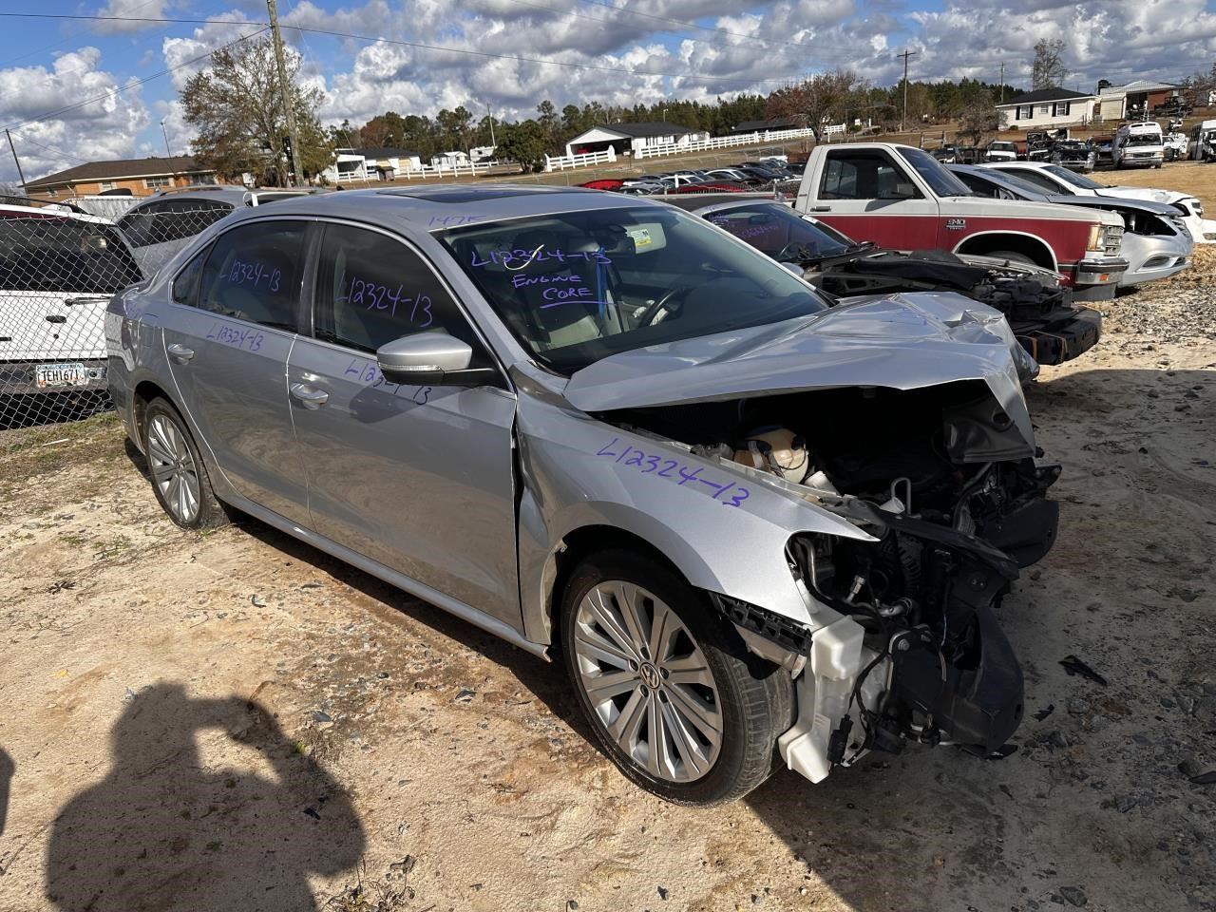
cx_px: 608
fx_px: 843
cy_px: 456
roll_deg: +6.1
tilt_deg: -18.2
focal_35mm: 24
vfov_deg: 56.8
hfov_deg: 71.6
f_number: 1.78
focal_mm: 6.86
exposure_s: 1/4762
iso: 80
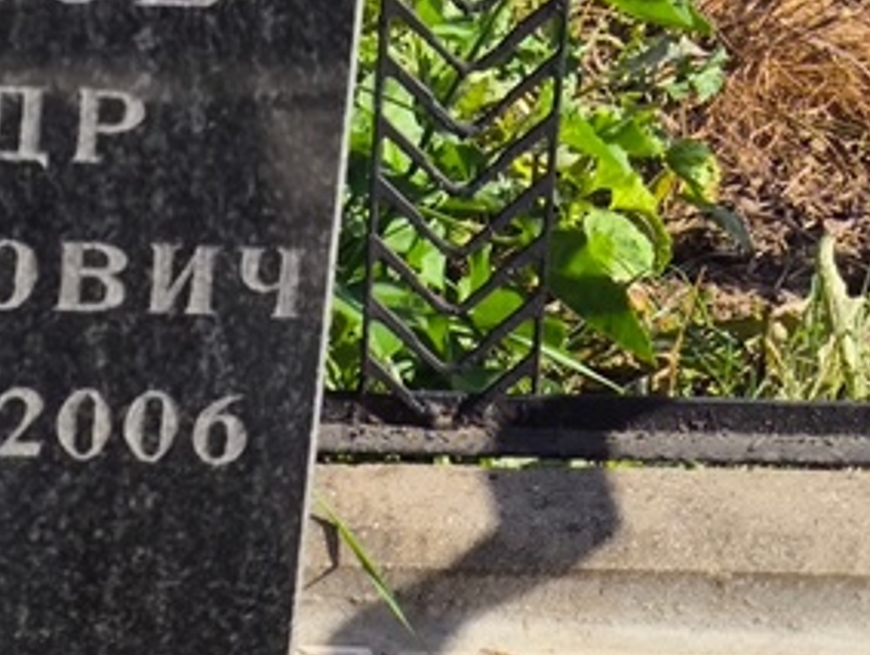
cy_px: 172
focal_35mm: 141
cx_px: -284
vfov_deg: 10.5
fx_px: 3548
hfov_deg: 13.4
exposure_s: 1/1410
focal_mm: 4.71
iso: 50
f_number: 1.7
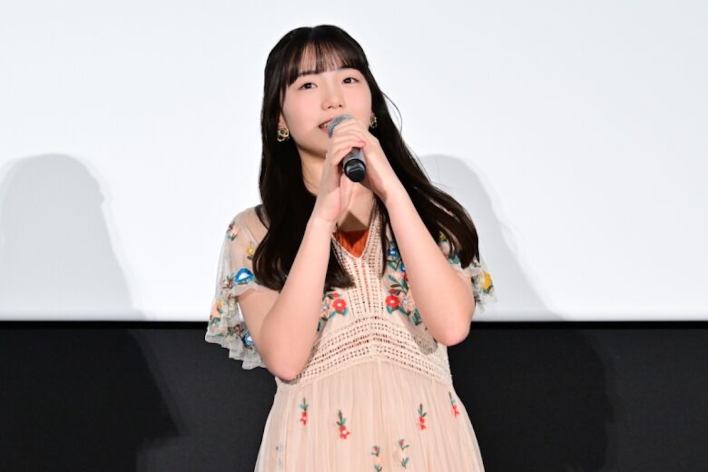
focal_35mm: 187
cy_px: 236
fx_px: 3677
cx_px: 354
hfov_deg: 11.0
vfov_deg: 7.3
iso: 3200
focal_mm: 125
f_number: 6.3
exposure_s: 1/200
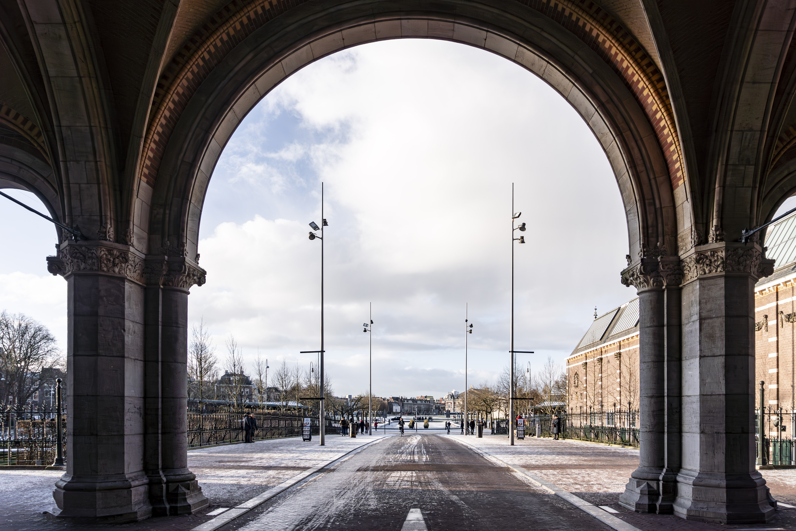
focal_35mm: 24
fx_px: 531
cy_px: 266
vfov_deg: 53.1
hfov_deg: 73.7
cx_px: 398
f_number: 7.1
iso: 320
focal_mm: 16
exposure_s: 1/640
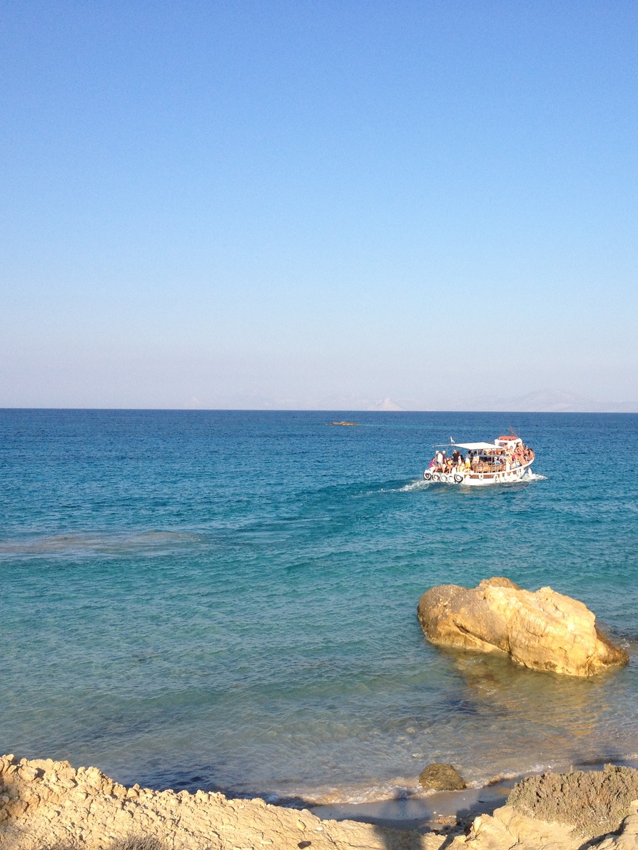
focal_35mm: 47
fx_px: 1154
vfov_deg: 40.4
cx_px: 475
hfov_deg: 30.4
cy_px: 425
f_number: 2.4
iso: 50
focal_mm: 4.28
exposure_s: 1/1534
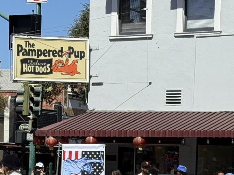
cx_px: 184
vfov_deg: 9.9
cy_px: 219
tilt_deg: -3.1
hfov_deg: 13.4
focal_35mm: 147
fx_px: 994
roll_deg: -1.7
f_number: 1.78
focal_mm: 6.76
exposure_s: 1/5587
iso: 64
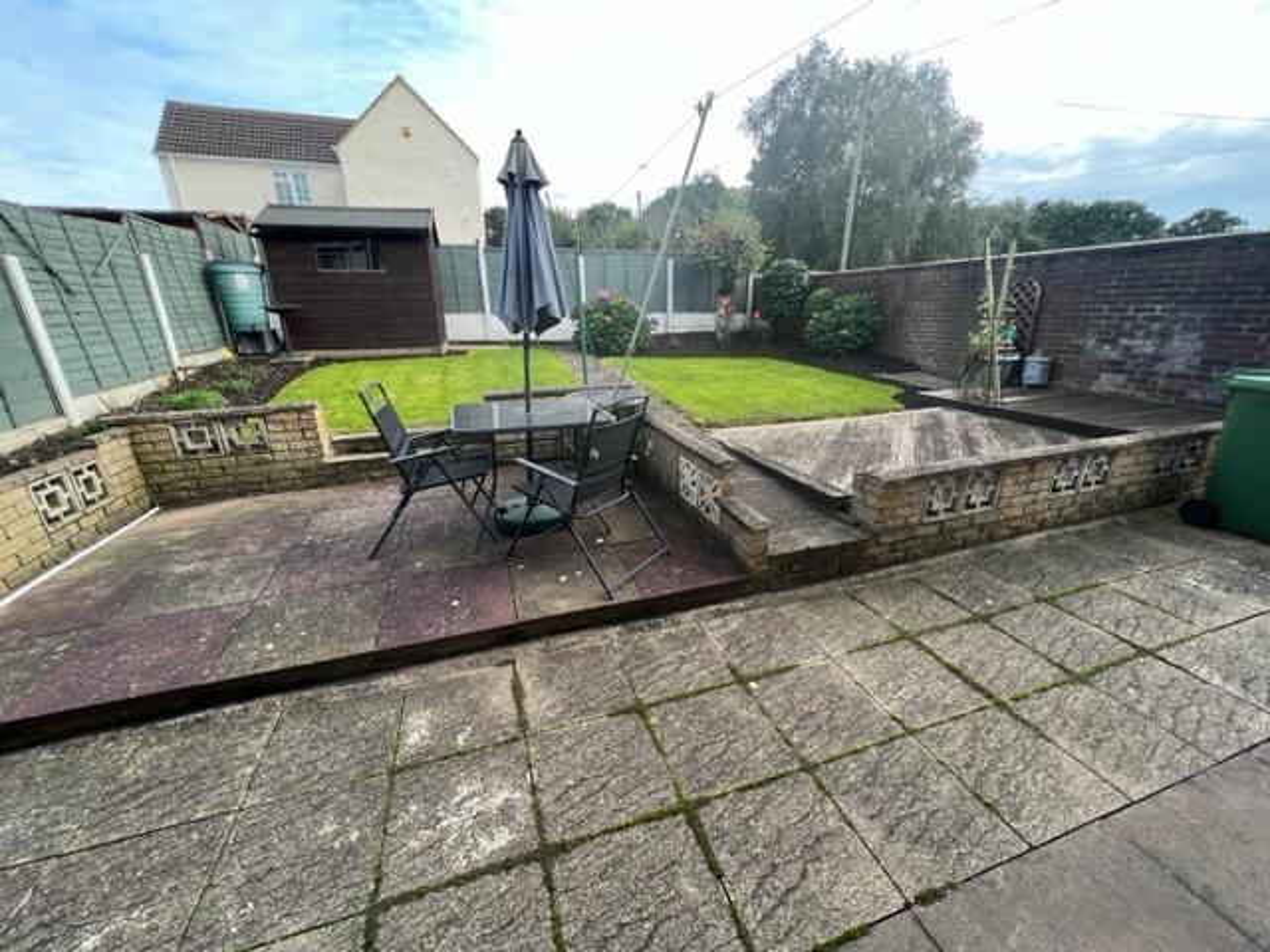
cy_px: 476
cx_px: 635
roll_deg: +0.9
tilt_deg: -19.1
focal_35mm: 13
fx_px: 477
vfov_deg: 89.9
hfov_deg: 106.2
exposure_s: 1/100
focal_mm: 1.57
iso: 32
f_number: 1.8
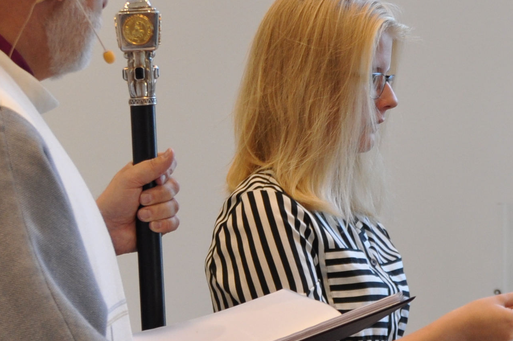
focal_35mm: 252
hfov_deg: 8.2
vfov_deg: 5.4
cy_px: 112
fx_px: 3587
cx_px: 459
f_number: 4.5
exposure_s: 1/80
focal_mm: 50
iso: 400
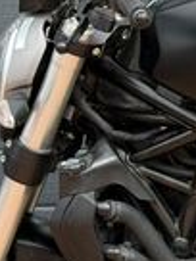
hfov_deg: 6.4
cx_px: 386
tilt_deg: -4.7
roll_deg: +0.5
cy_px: 242
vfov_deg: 8.7
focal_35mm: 226
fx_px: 1706
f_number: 1.78
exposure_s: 1/1055
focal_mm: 6.76
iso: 80
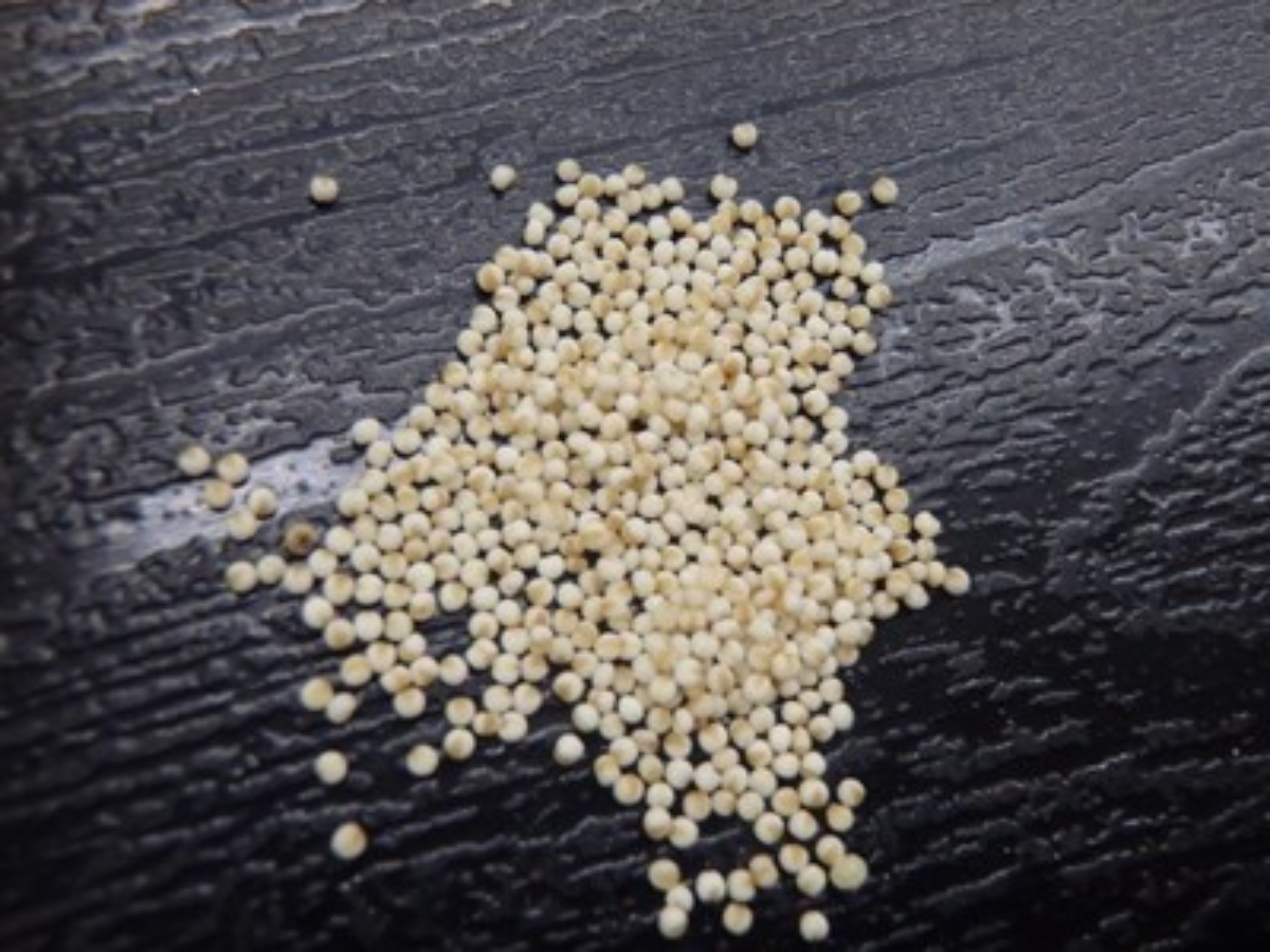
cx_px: 635
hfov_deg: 50.1
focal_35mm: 37
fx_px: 1357
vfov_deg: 38.7
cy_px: 476
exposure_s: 1/60
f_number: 4.7
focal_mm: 6.6
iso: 800
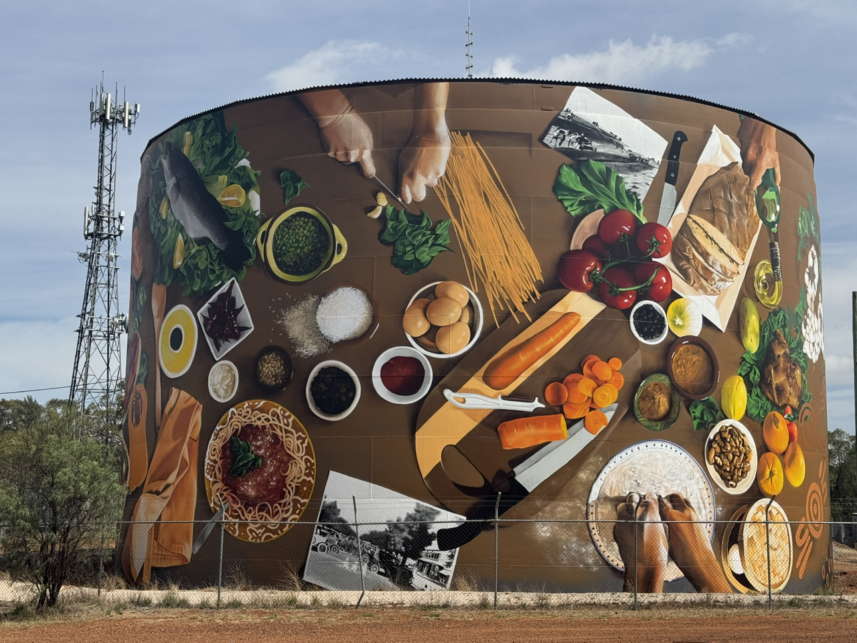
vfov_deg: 30.3
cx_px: 428
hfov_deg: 39.7
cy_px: 322
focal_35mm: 48
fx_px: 1188
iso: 64
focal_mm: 6.76
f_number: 1.78
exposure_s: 1/6410
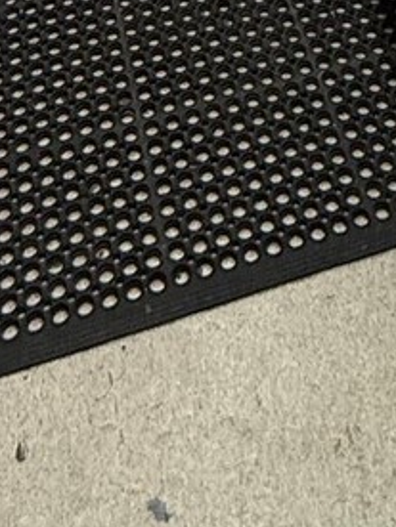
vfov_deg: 17.1
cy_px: -598
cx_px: 283
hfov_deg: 20.1
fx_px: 1113
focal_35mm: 73
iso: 125
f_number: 2.2
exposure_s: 1/120
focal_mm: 2.22
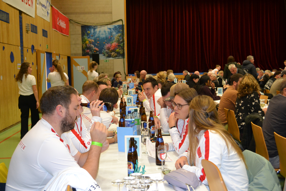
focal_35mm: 42
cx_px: 143
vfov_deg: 31.9
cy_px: 96
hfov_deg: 46.4
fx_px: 334
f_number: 4.5
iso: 1800
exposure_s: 1/60
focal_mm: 28
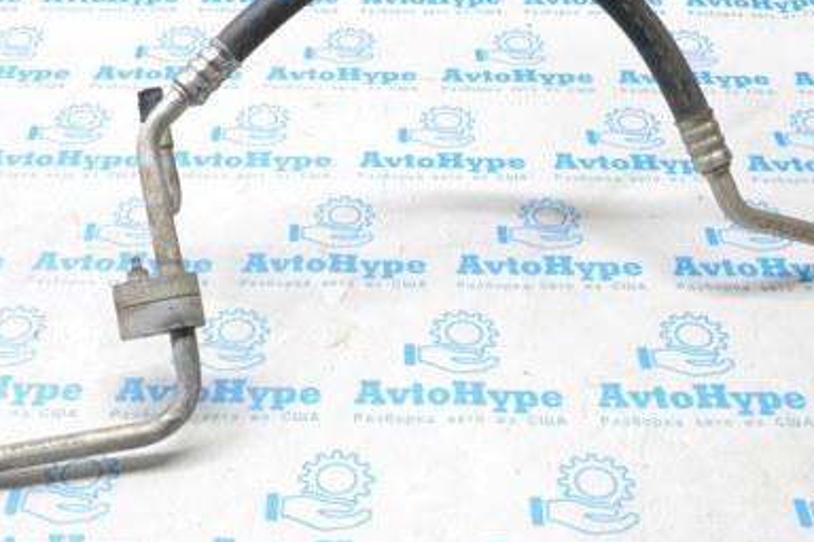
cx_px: 303
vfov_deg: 24.6
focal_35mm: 55
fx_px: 1244
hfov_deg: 36.0
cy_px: 218
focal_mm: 22
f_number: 9
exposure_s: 1/160
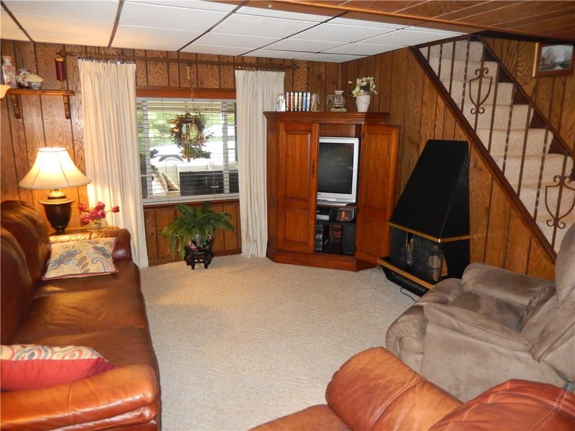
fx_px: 415
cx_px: 288
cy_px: 216
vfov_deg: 54.9
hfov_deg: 69.4
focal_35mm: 25
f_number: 3.4
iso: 640
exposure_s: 1/30
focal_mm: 4.5
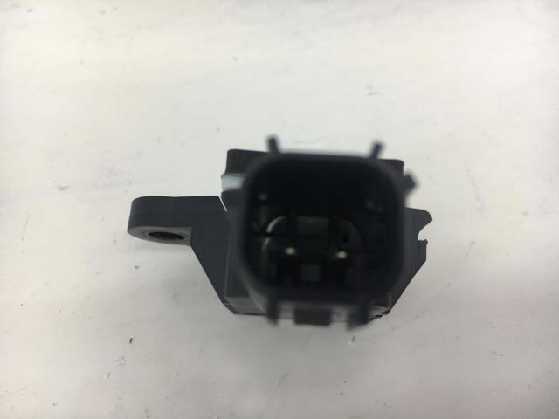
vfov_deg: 48.2
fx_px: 468
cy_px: 210
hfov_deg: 61.7
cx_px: 280
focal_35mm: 29
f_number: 2.2
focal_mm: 4.15
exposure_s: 1/50
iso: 25
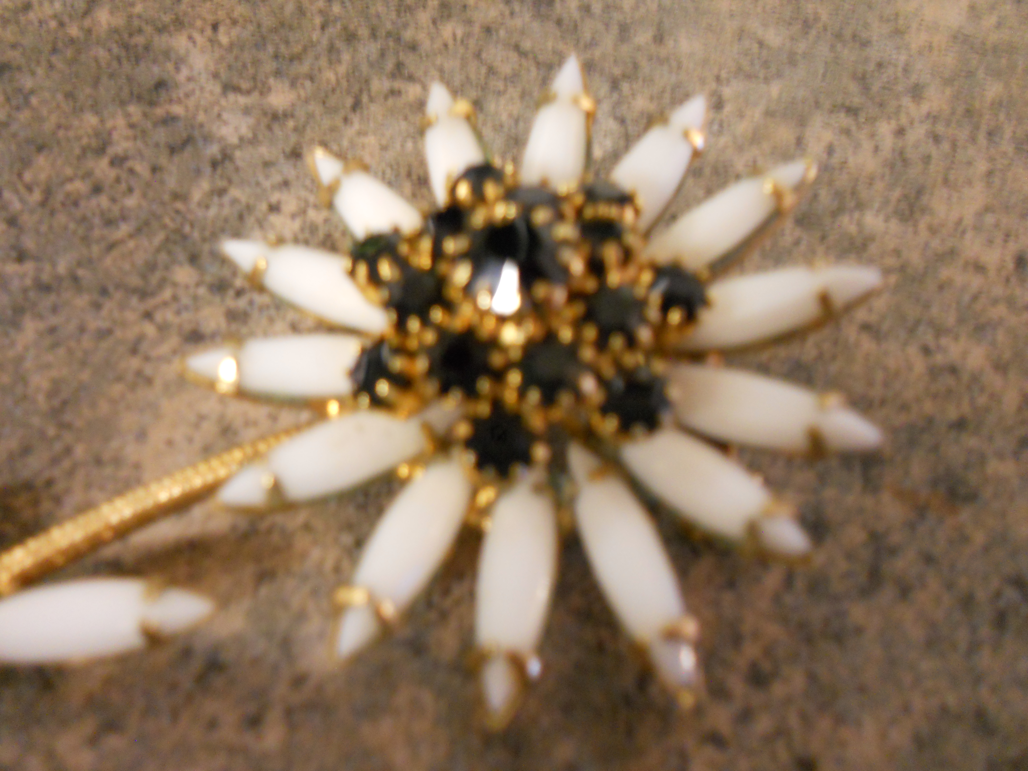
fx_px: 950
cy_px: 386
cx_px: 514
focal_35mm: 32
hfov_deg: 56.8
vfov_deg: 44.2
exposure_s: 1/3
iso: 400
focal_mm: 5.8
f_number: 3.5
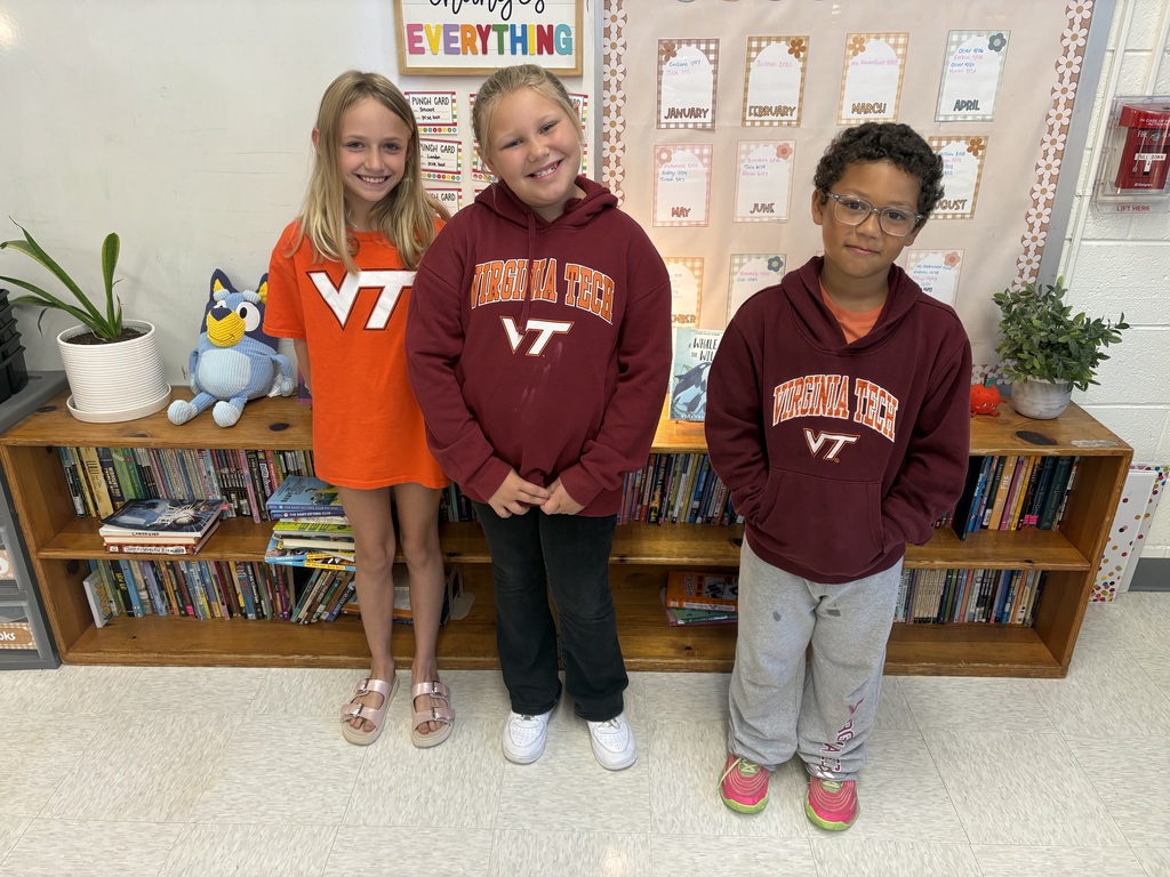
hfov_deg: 67.3
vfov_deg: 53.1
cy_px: 438
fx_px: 879
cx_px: 585
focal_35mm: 26
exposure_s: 1/60
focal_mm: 5.96
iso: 125
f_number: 1.6
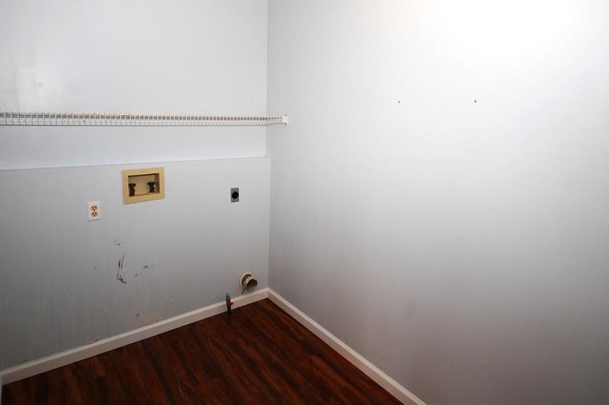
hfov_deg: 84.0
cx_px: 302
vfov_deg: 61.3
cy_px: 161
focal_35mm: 20
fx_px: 338
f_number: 4
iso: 200
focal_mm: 10
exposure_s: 1/60
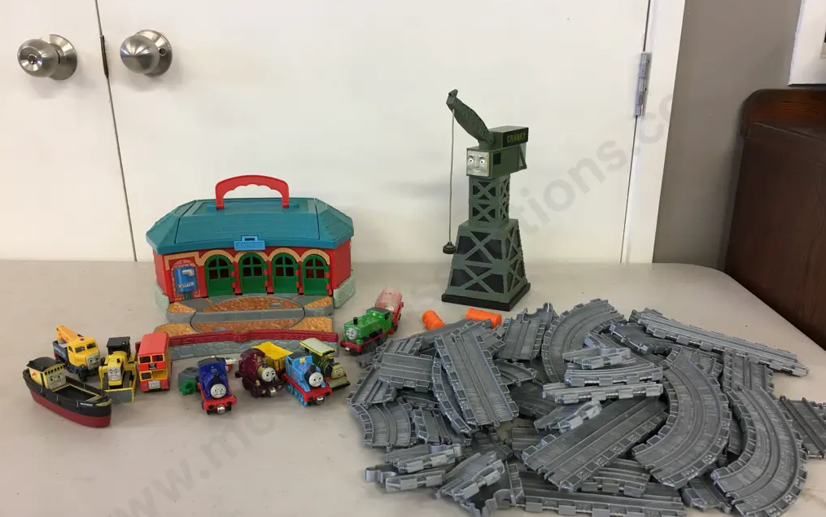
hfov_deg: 61.2
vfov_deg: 40.5
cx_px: 416
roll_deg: +0.0
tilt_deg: -18.7
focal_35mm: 31
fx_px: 698
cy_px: 302
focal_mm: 4.15
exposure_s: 1/17
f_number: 2.2
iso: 32
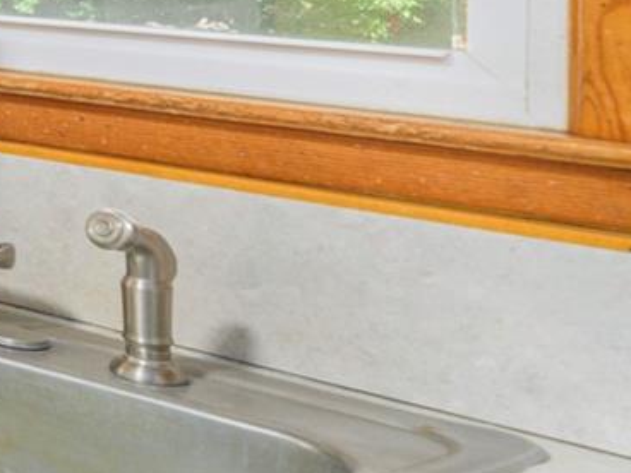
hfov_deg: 13.7
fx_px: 1367
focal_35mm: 75
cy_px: -104
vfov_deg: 18.5
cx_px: -1013
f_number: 8
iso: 320
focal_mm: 14
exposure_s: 1/125
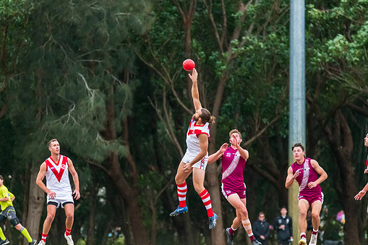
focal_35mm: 436
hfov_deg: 4.7
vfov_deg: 3.2
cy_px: 120
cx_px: 178
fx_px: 4455
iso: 3200
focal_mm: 360
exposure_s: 1/1250
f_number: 6
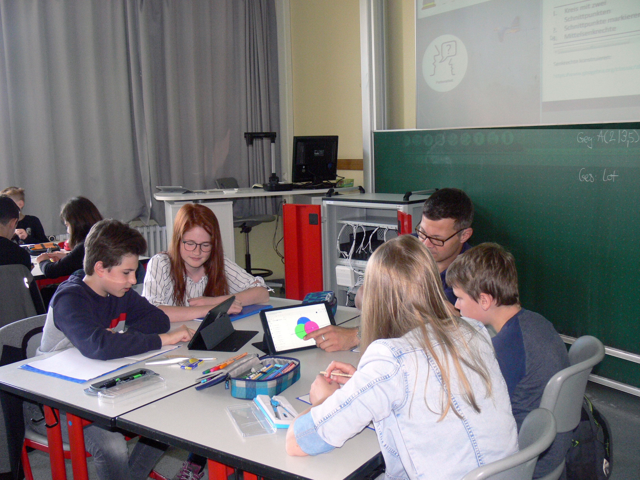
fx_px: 647
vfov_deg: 40.7
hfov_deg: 52.6
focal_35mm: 35
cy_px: 240
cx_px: 320
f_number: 3.2
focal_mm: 7.5
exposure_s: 1/30
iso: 200
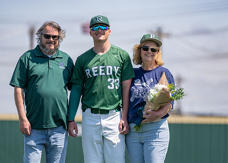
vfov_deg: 5.5
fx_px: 1697
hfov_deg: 7.7
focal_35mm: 262
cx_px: 111
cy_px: 73
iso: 100
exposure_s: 1/1600
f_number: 2.8
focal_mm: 200
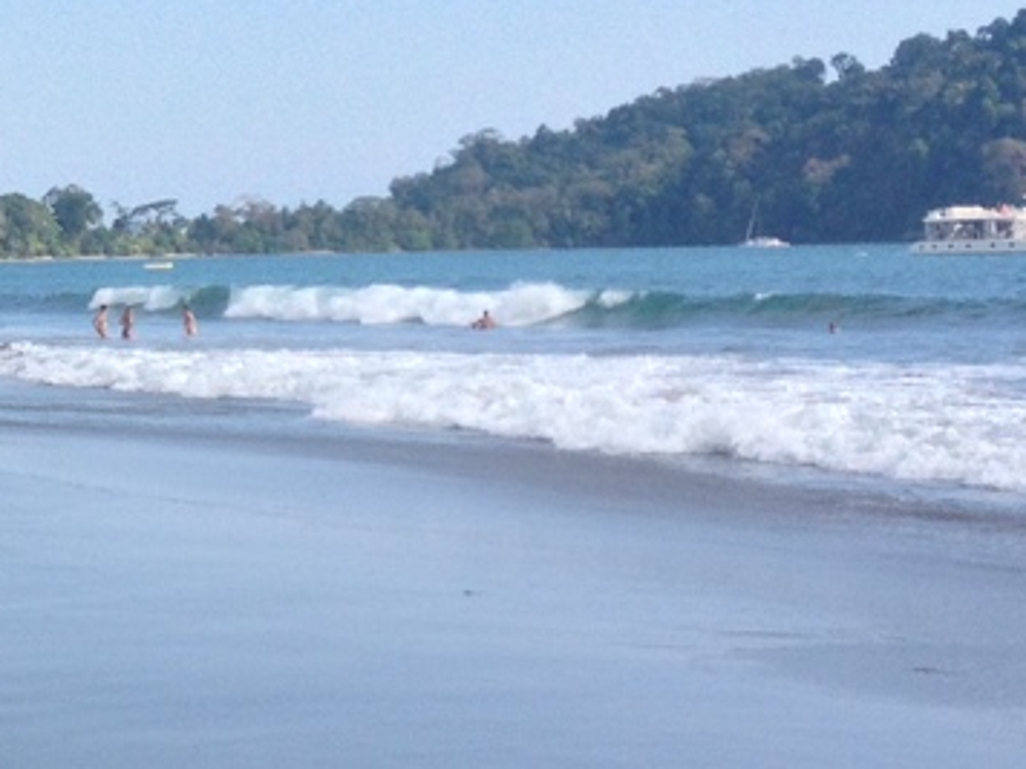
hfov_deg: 16.2
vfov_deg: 12.5
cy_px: 179
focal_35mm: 118
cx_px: -135
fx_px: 3497
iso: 50
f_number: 2.4
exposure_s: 1/1126
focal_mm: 4.28
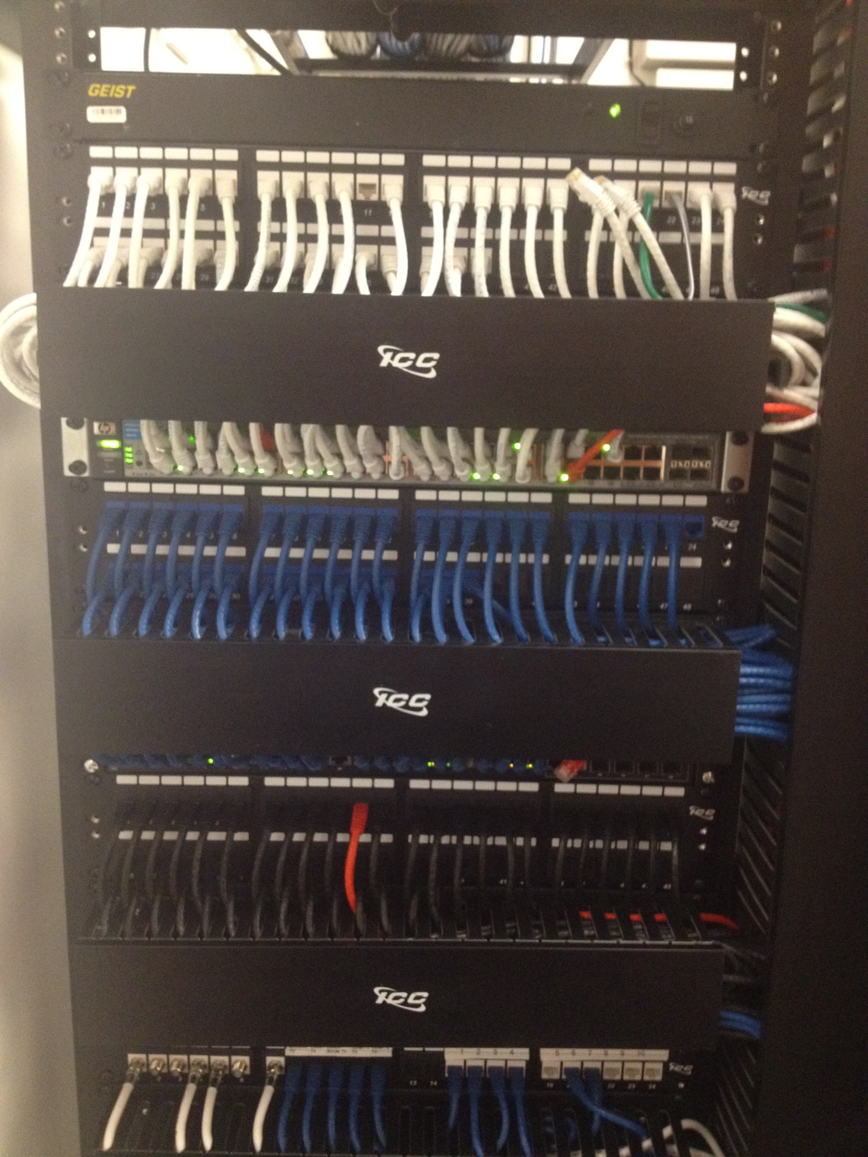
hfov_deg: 40.7
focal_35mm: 35
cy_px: 578
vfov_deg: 52.6
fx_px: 1170
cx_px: 434
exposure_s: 1/17
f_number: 2.4
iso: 400
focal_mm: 4.28
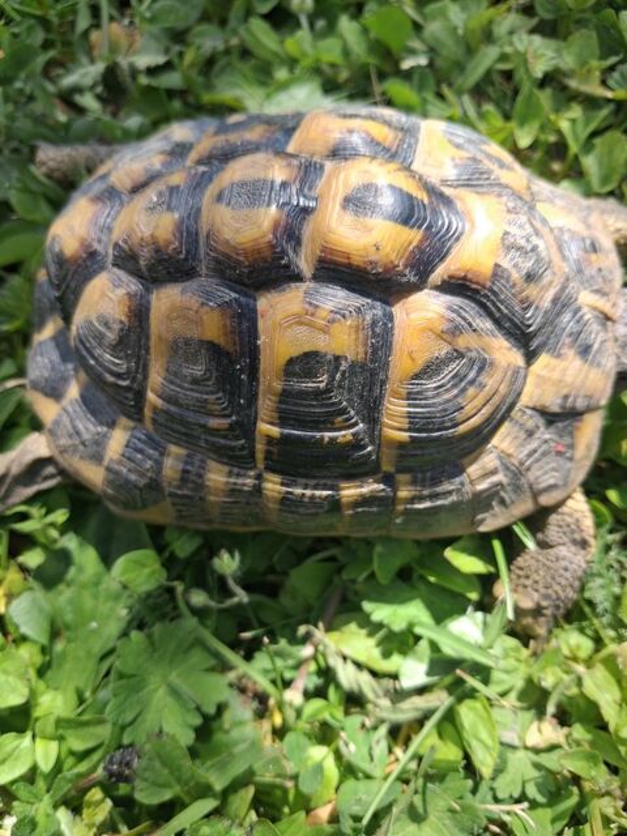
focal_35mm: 27
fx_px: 652
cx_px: 314
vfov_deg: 65.3
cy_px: 418
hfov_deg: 51.4
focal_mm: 4
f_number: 1.8
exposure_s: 1/173
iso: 25
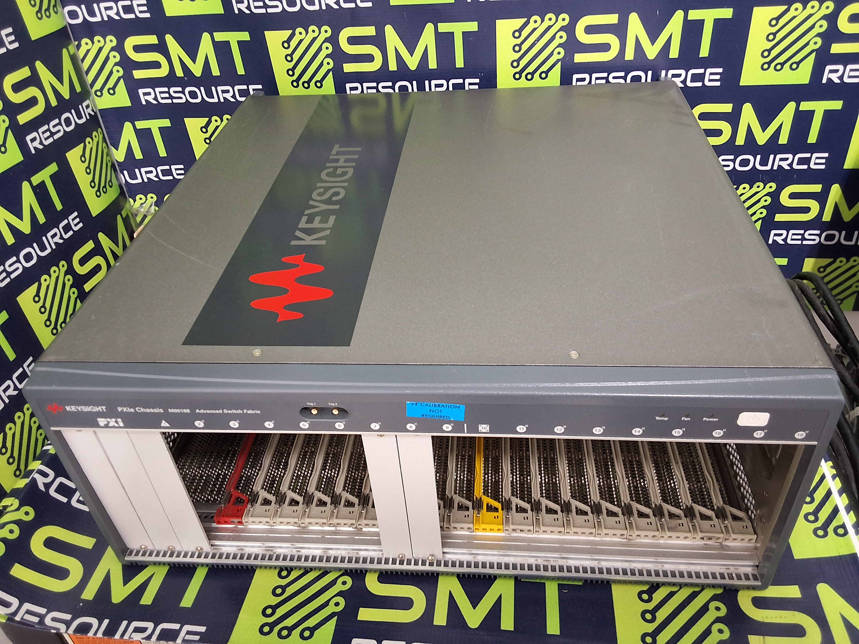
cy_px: 322
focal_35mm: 28
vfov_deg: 49.7
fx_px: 695
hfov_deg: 63.4
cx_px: 430
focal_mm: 2.91
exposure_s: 1/24
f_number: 1.9
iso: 320
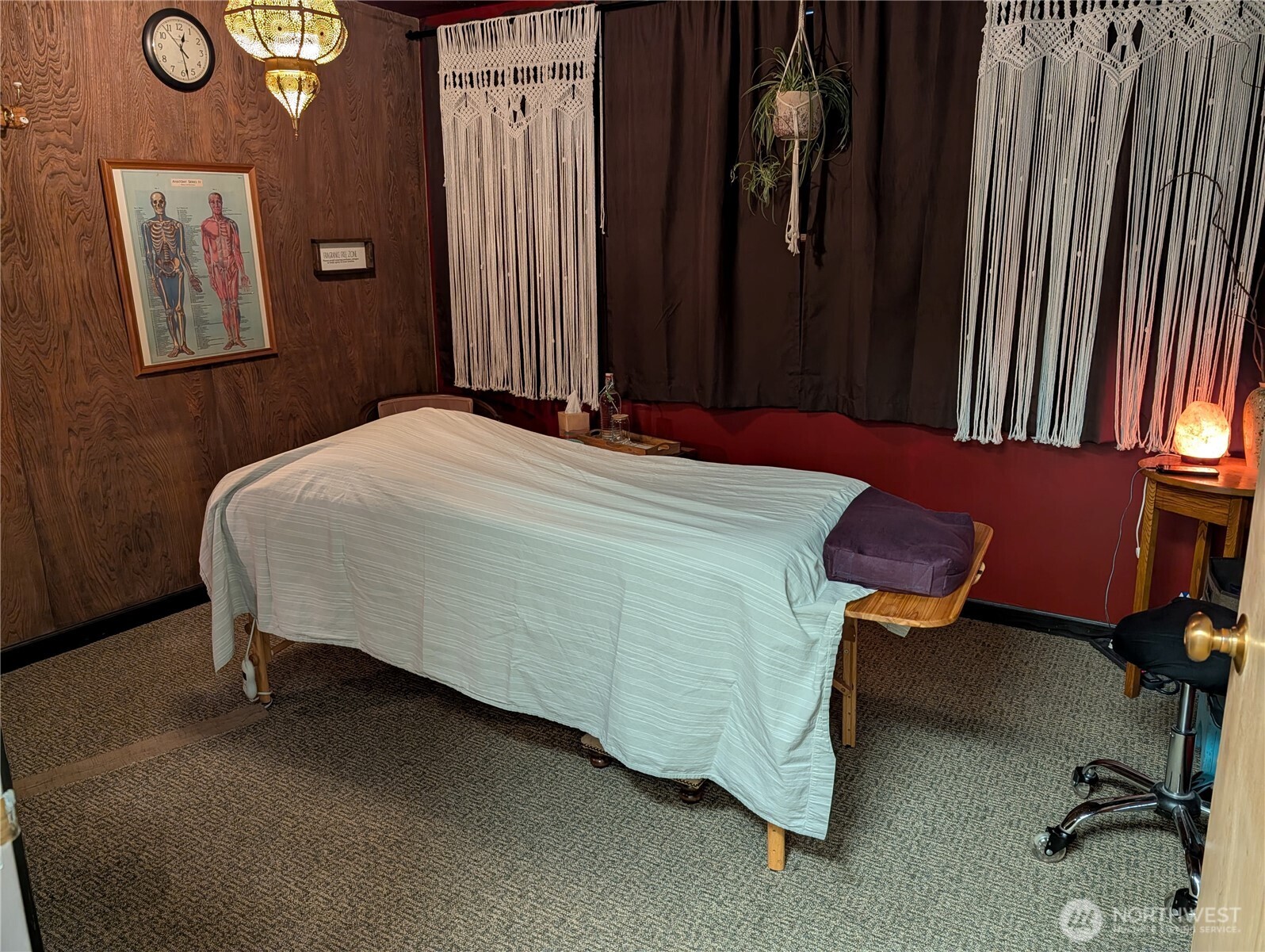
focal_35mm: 24
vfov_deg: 56.9
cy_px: 476
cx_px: 632
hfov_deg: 71.5
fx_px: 878
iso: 326
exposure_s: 1/24
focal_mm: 6.9
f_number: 1.68
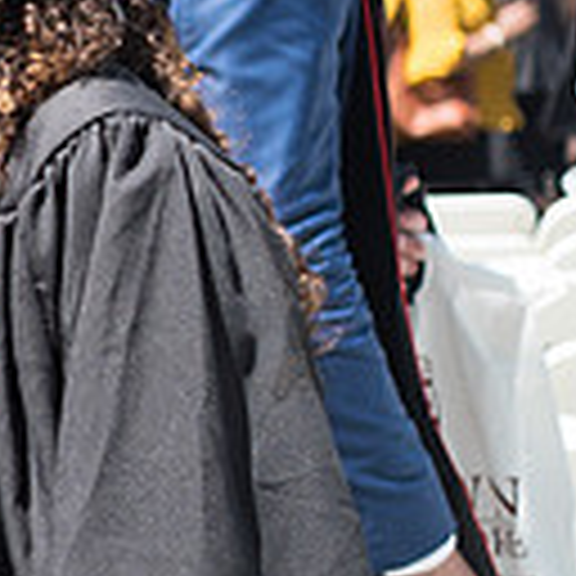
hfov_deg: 9.7
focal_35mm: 163
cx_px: -716
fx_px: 3069
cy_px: 269
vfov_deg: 10.7
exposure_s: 1/1000
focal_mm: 35
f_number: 3.5
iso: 160
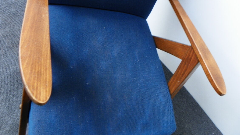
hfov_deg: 61.0
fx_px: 204
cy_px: 43
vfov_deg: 36.2
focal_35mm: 32
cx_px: 116
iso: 80
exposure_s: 1/30
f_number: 2.8
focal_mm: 4.6
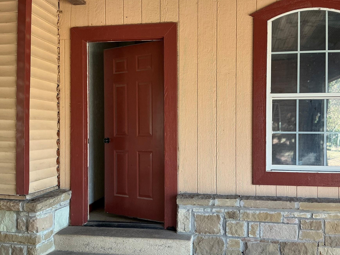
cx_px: 191
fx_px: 324
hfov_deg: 55.2
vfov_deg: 42.9
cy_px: 130
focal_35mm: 33
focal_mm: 3
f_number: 1.8
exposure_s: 1/93
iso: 64
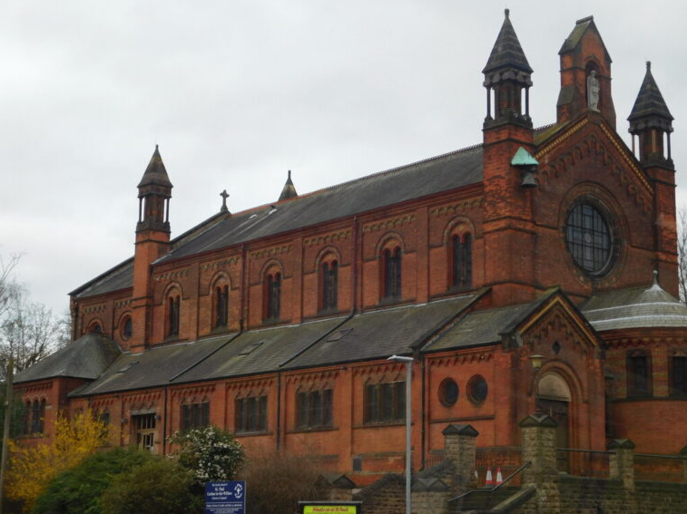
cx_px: 346
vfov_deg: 21.9
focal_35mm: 67
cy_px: 257
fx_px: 1329
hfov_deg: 29.0
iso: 125
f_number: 4.2
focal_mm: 11.7
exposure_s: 1/30
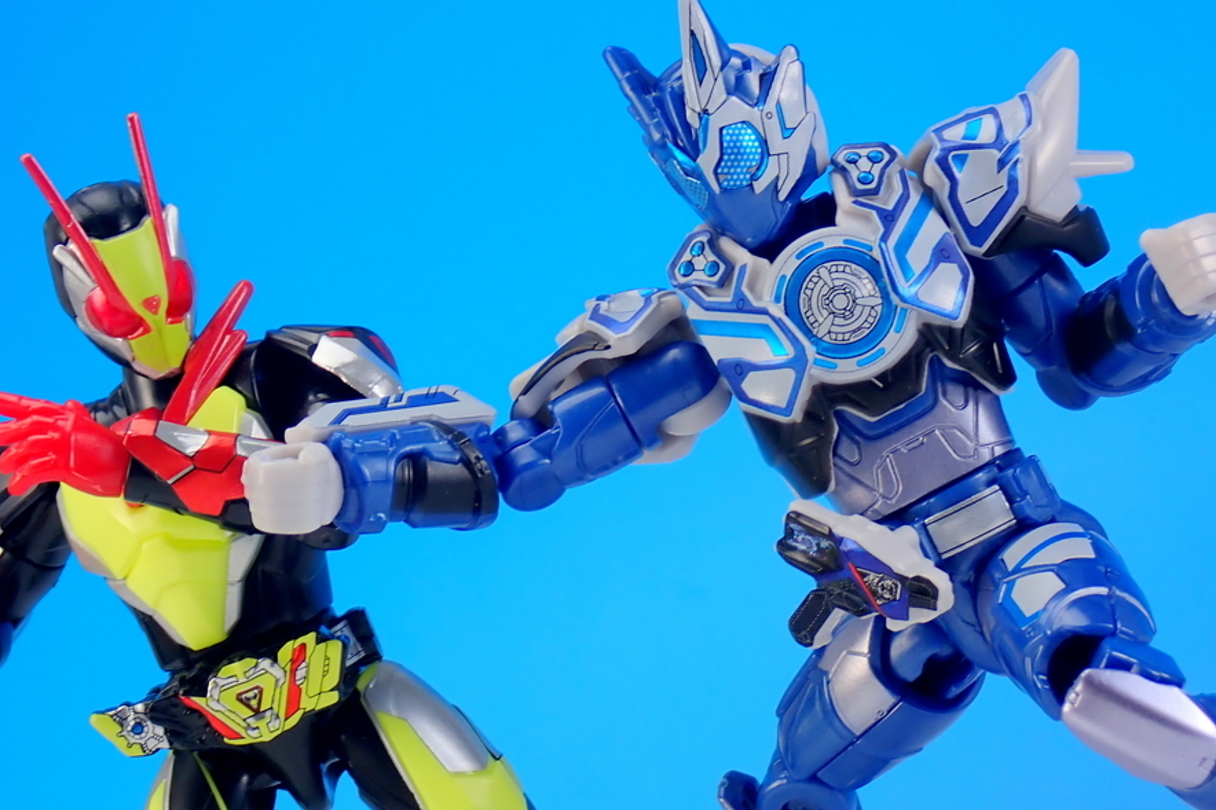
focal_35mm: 106
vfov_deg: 12.9
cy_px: 485
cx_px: 569
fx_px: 3580
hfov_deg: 19.3
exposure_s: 1.3
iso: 100
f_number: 18
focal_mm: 15.66
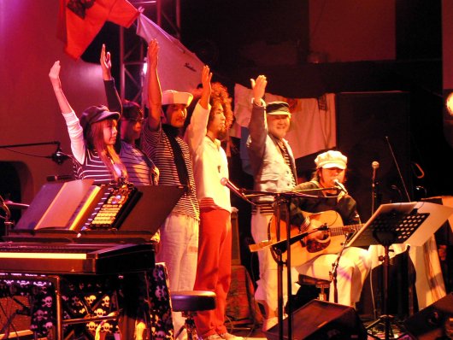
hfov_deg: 16.8
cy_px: 170
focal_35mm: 117
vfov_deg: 12.7
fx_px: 1532
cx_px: 226
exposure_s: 1/8
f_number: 3.2
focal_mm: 19.5
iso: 200
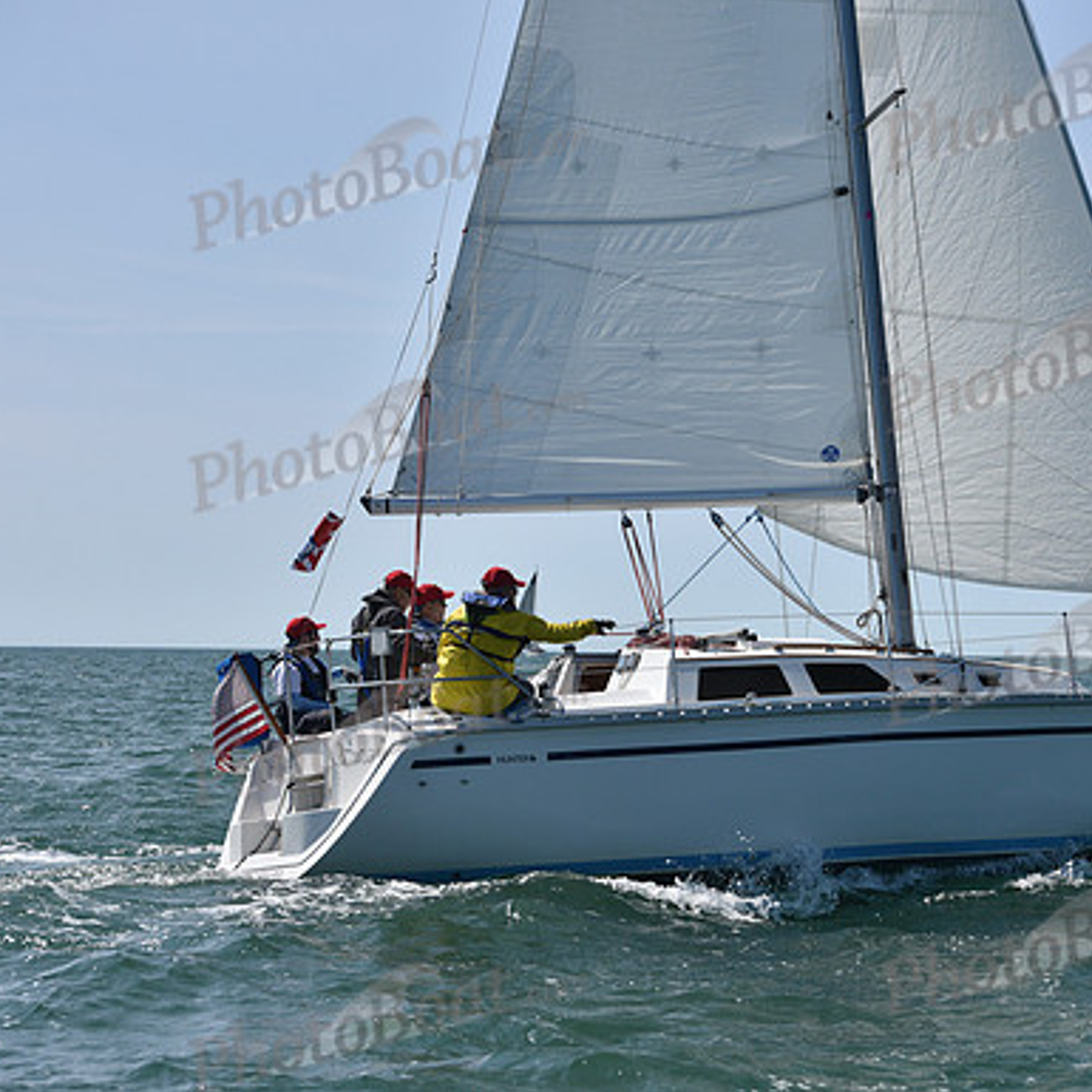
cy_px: 546
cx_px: 737
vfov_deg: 17.4
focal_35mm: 100
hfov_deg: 17.3
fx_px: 3569
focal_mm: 78
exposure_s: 1/1000
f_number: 6.3
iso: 320
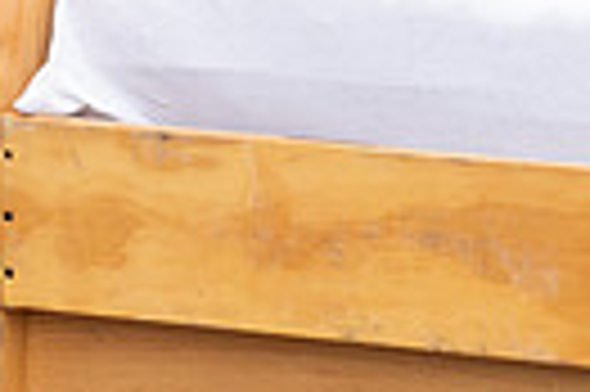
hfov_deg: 2.9
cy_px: -7
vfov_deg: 1.9
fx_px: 11589
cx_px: -549
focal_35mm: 708
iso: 640
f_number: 9
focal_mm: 160
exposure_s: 1/200
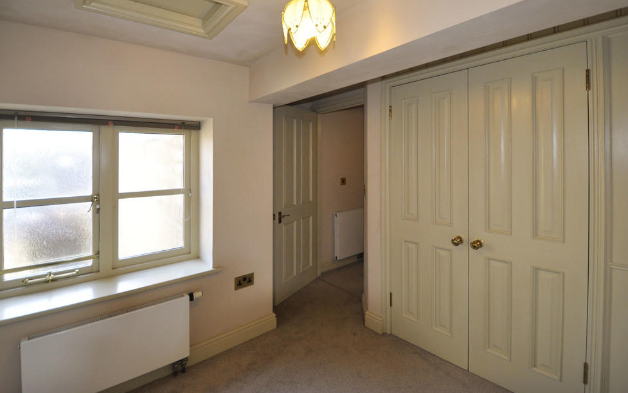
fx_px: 274
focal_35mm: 16
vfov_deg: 71.1
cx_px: 319
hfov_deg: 97.8
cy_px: 179
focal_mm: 10
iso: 720
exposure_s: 1/125
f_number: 3.5
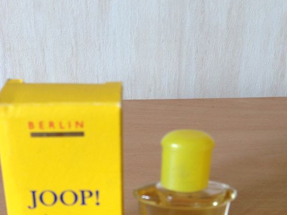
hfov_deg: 30.6
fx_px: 522
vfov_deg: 22.8
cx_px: 111
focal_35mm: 63
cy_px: 182
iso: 50
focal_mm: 4.13
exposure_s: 1/30
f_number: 2.4
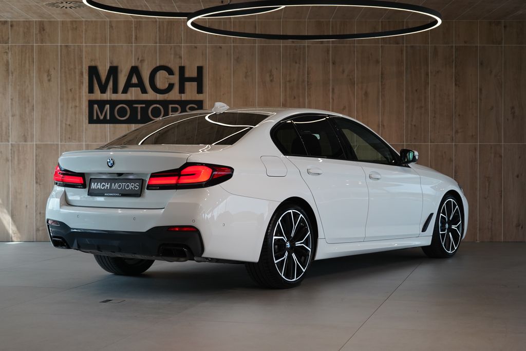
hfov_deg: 31.4
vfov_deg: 21.2
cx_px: 263
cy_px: 176
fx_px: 935
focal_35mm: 64
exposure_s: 1/160
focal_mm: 64
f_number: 5.6
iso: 1000
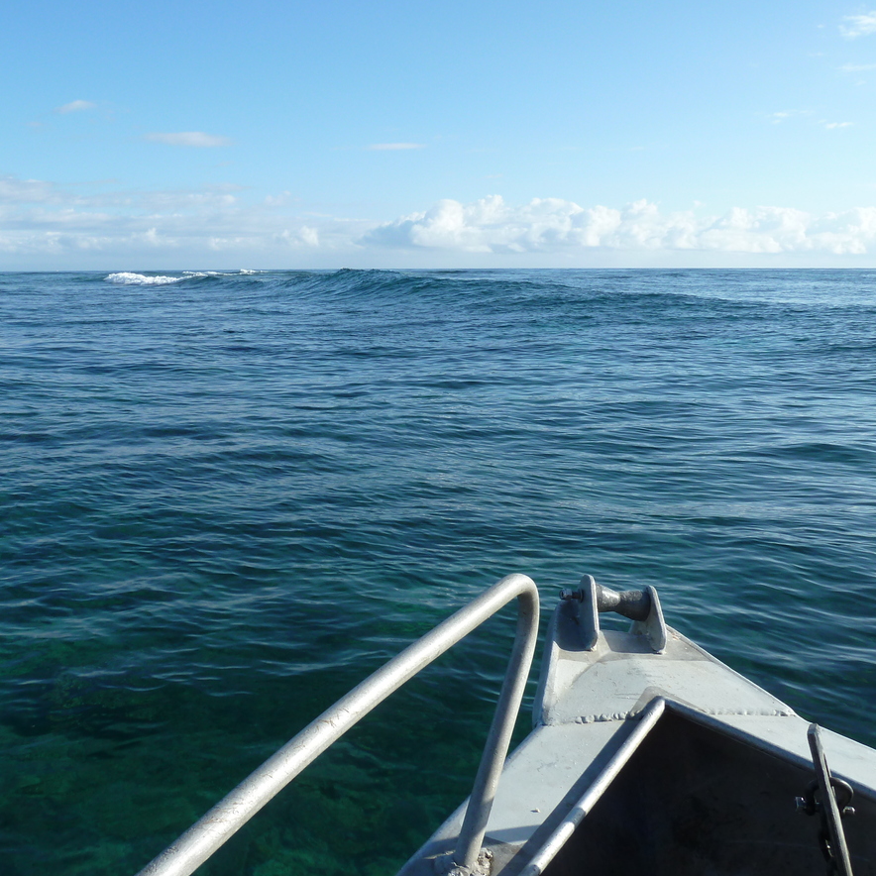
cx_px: 317
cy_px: 433
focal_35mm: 30
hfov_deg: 53.3
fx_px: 859
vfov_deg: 54.0
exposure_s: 1/400
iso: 80
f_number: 4.5
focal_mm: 4.1
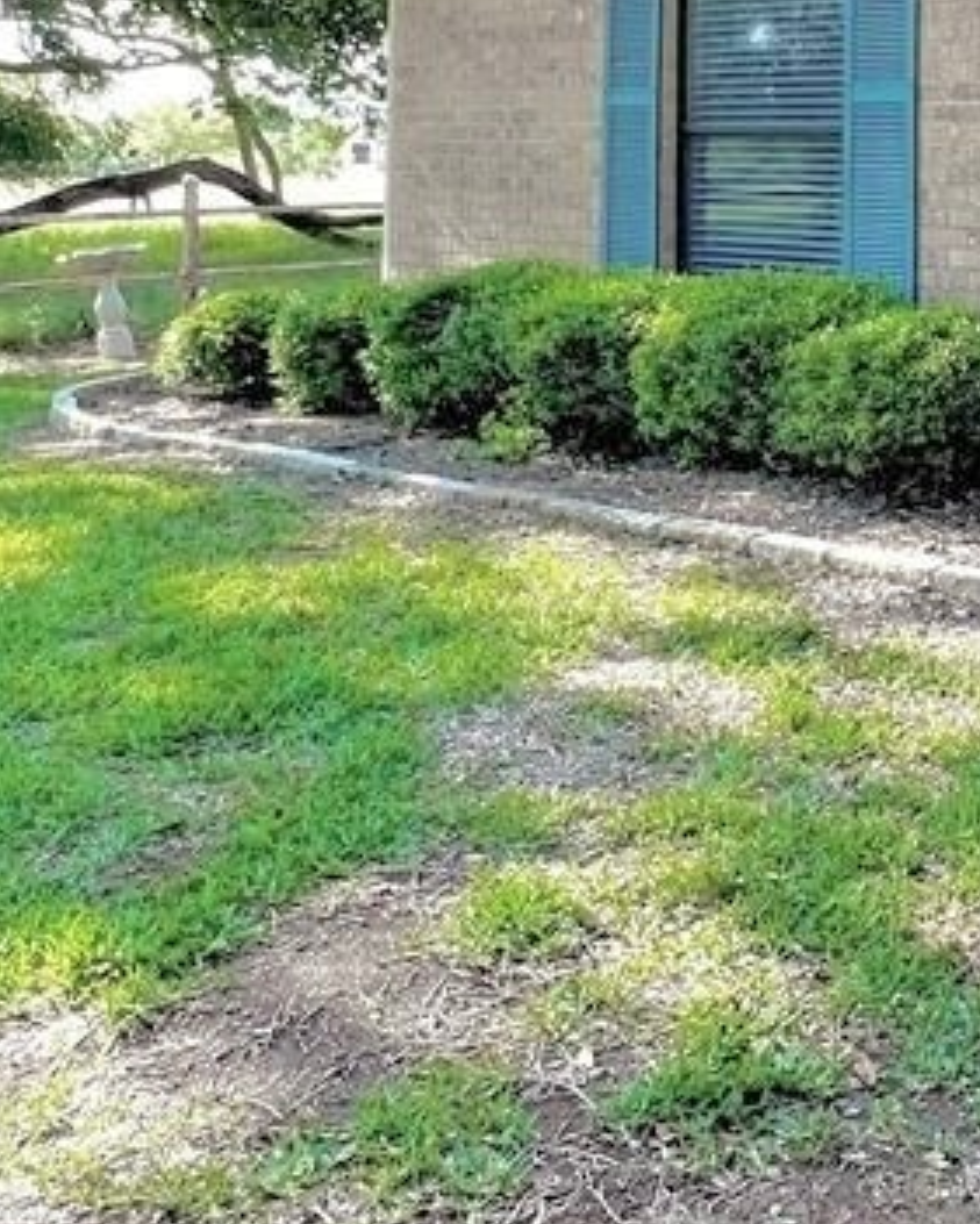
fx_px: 1341
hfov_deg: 32.1
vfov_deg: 44.1
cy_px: 92
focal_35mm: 37
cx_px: 1221
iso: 32
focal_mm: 1.57
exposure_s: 1/169
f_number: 1.8
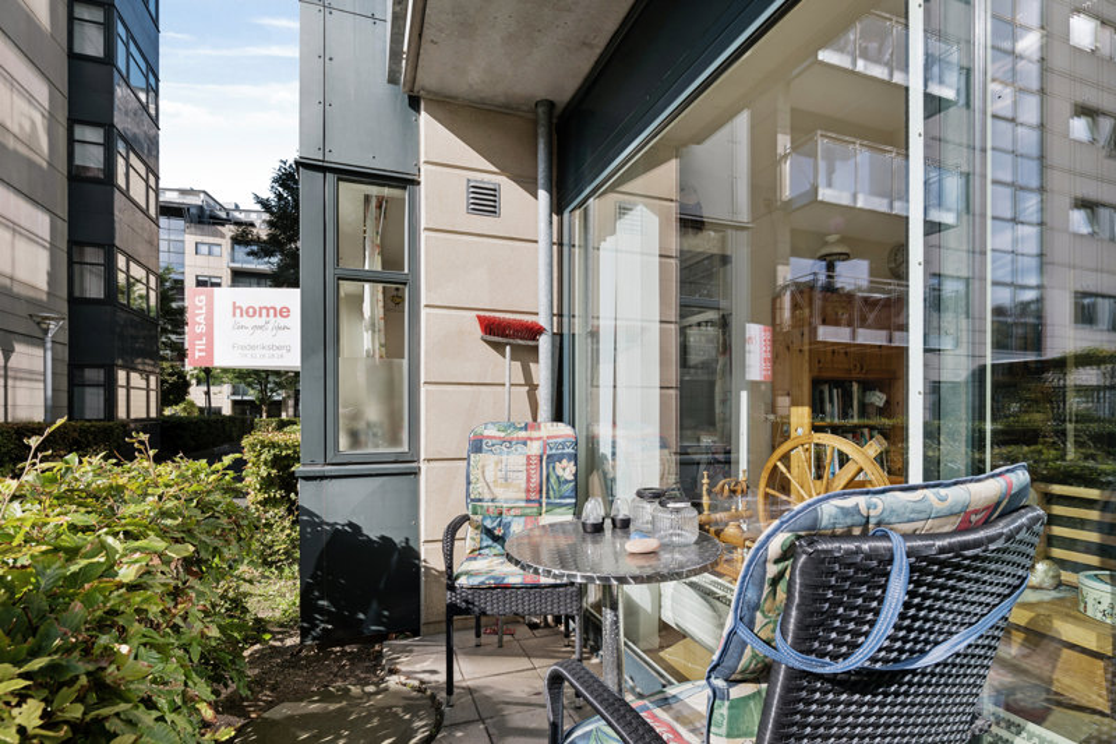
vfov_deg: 70.4
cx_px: 558
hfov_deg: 93.3
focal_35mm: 17
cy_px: 372
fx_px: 527
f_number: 10
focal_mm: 17
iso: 160
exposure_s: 1/125
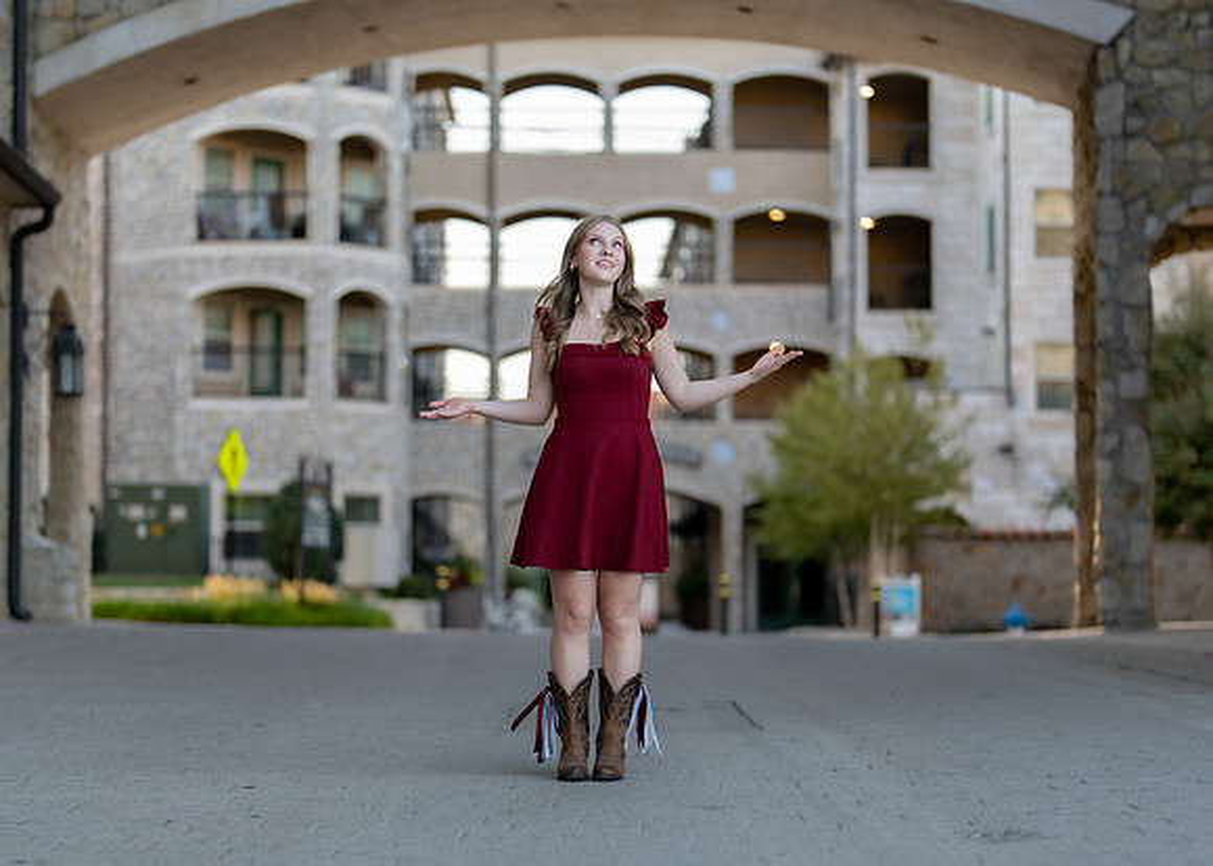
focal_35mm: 83
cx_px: 579
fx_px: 2844
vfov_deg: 17.3
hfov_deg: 24.1
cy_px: 506
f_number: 1.2
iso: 200
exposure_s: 1/1250
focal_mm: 50
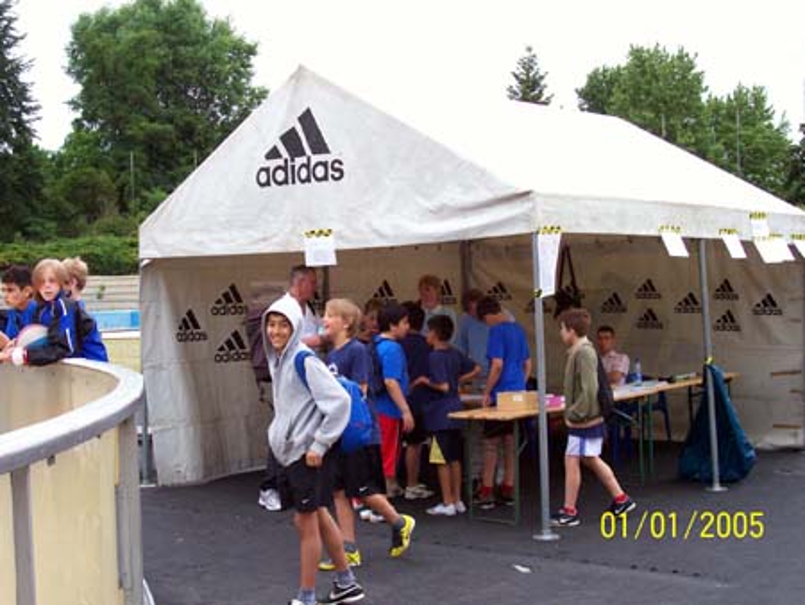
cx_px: 402
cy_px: 302
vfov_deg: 27.5
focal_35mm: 53
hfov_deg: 36.2
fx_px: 1233
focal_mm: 8.7
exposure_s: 1/195
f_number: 3.2
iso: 160
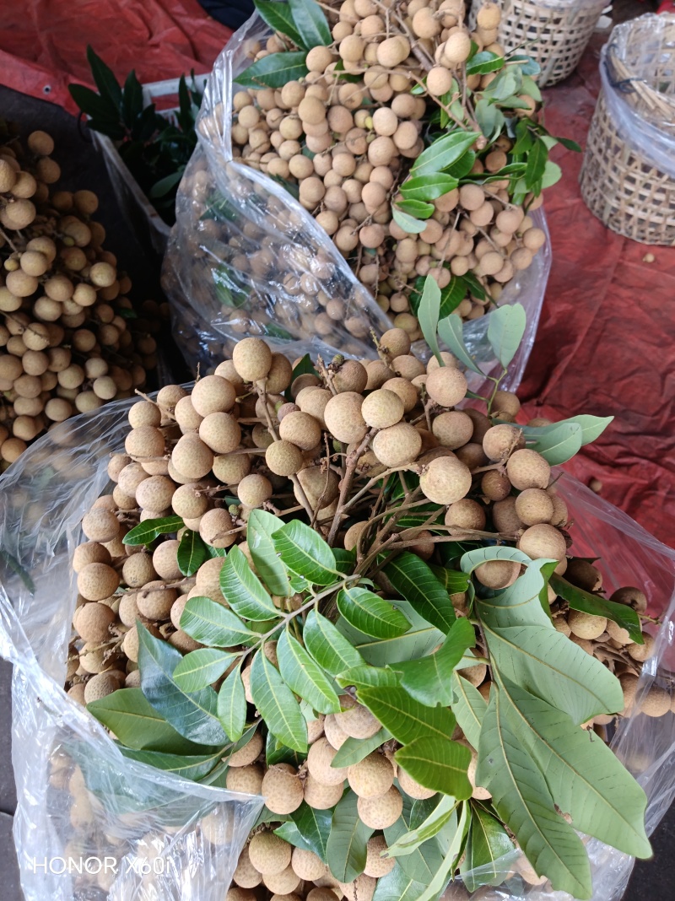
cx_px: 338
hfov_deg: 51.3
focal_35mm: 27
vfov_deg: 65.3
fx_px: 703
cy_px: 450
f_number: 1.8
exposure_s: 1/50
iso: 828
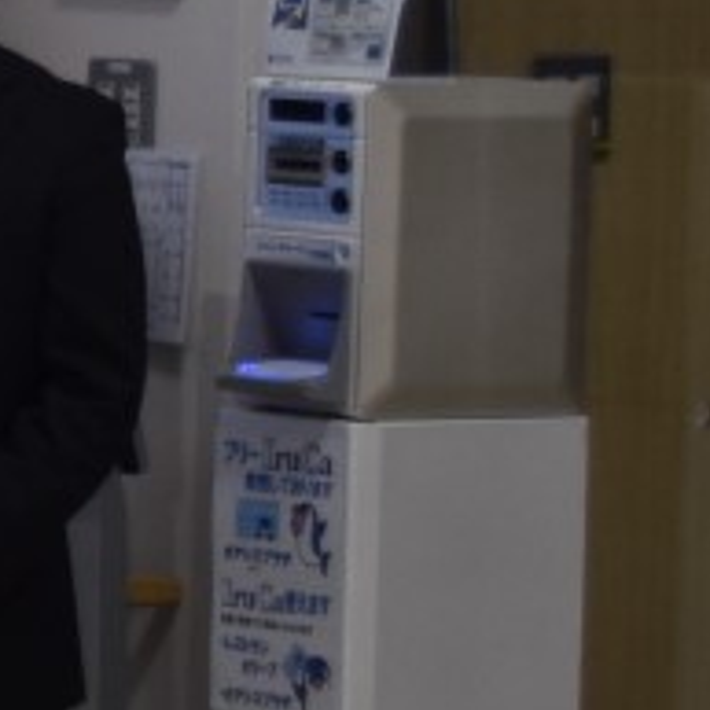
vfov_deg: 5.5
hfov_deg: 5.1
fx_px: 7449
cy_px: 475
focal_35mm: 321
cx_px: -1519
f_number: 4.5
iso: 400
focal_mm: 30
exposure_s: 1/80
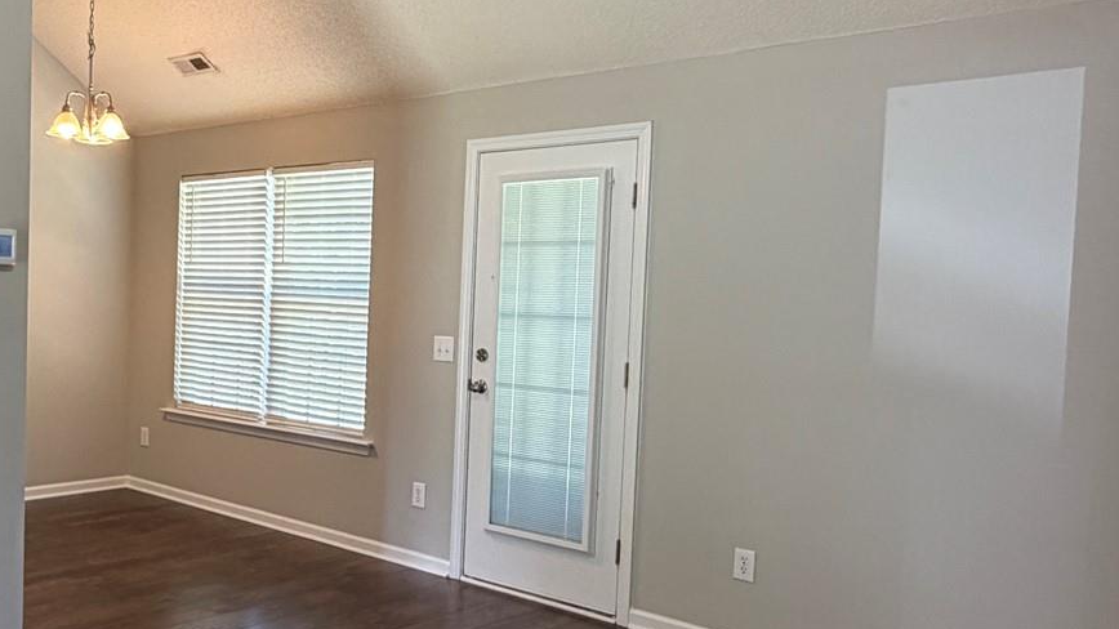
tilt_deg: -3.4
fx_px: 1068
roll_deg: -1.2
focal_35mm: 36
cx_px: 254
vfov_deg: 32.8
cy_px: 345
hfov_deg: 52.4
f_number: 2.2
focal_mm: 2.22
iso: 200
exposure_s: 1/60
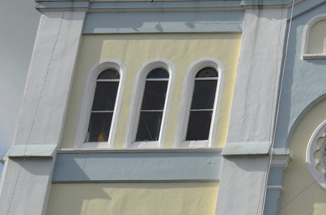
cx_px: 545
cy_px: -206
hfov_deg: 12.4
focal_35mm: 155
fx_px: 1402
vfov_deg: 8.4
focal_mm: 23
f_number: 9
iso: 100
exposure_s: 1/400
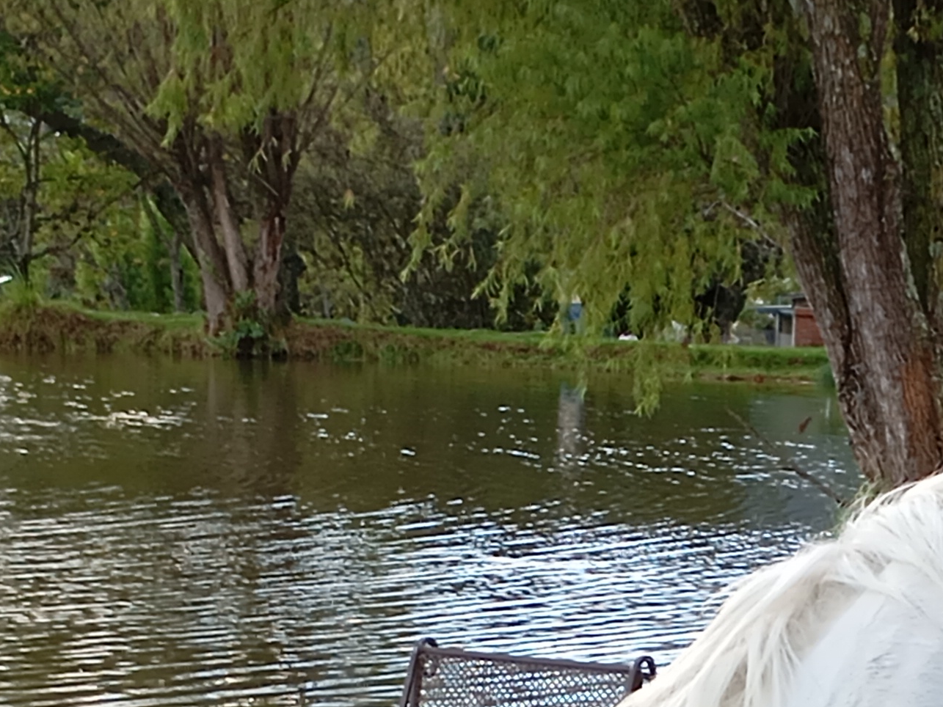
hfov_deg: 15.7
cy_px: 897
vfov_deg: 11.7
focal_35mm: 124
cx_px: 860
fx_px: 3378
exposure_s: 1/50
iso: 100
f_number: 1.8
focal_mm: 4.27
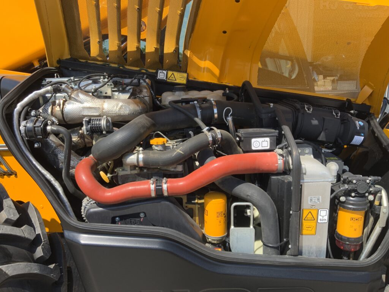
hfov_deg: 61.7
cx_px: 194
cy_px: 146
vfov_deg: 48.2
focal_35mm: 29
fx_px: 326
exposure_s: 1/728
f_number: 1.8
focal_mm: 3
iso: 16
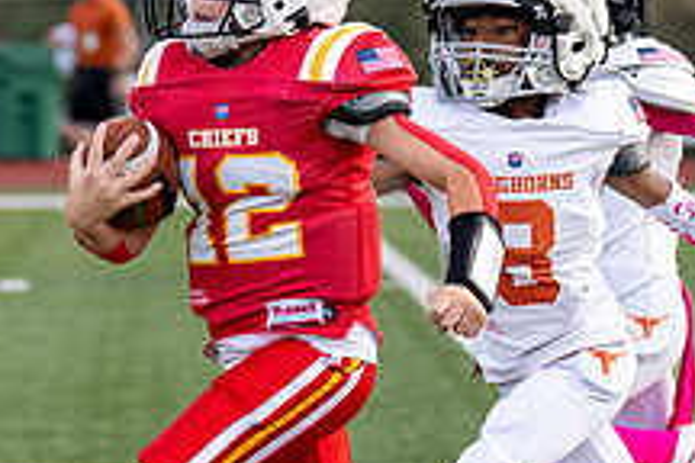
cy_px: 200
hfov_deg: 5.8
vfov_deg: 3.9
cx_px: 132
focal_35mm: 352
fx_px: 6795
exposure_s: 1/2000
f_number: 2.8
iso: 400
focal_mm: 86
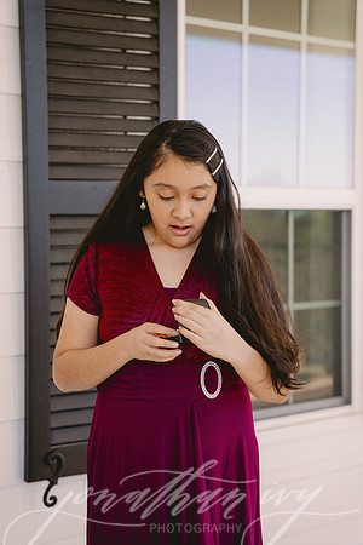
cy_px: 272
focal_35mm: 70
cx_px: 182
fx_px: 1059
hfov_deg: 19.5
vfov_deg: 28.8
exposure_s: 1/250
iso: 200
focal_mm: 70
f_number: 3.2
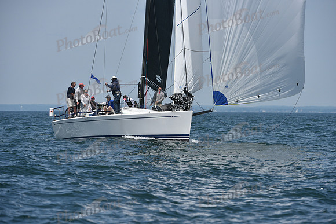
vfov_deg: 4.6
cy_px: 112
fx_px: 2801
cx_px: 168
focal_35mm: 300
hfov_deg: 6.9
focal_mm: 300
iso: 320
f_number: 8
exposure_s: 1/1600
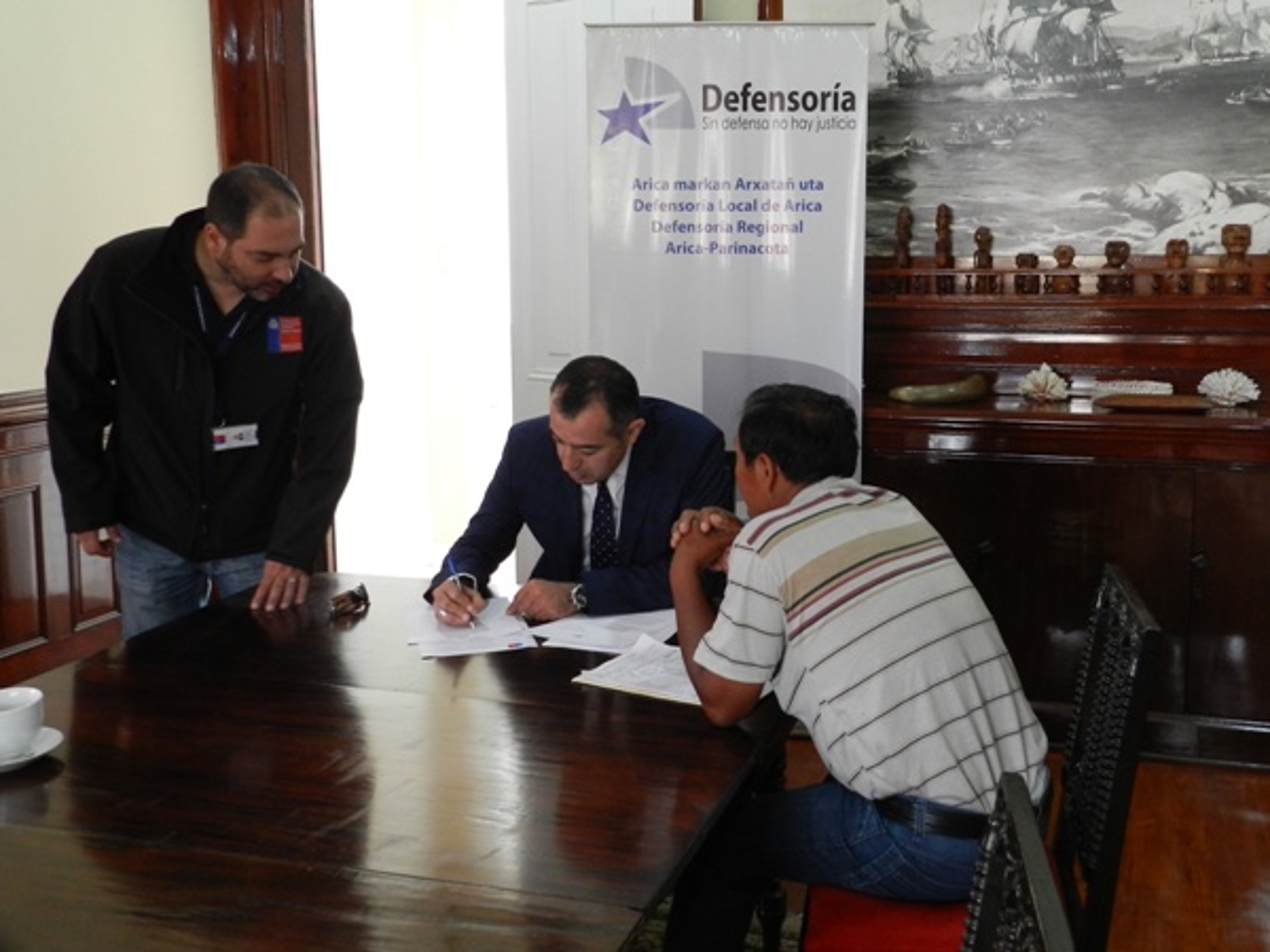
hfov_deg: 56.8
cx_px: 635
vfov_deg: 44.2
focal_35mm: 32
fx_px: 1174
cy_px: 476
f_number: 3.7
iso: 400
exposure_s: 1/25
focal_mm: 5.6
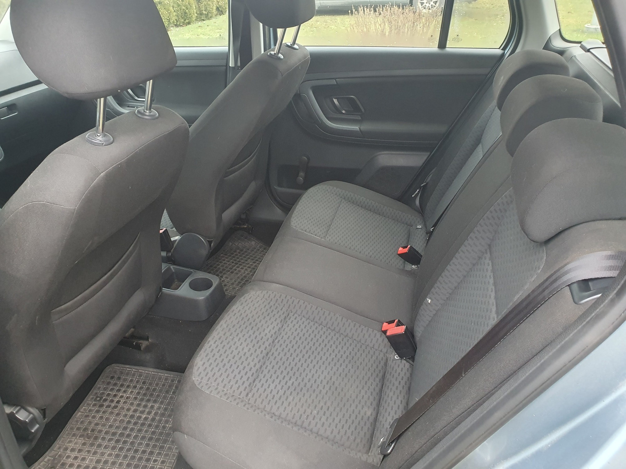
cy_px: 234
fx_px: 470
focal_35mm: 26
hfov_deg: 67.3
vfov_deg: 53.1
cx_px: 313
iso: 400
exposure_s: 1/50
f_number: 2.4
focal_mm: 4.32
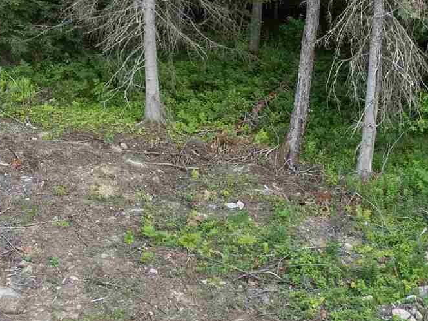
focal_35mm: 111
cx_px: 104
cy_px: 173
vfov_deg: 13.3
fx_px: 1371
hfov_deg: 17.6
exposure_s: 1/1600
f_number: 2.8
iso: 290
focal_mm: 12.29
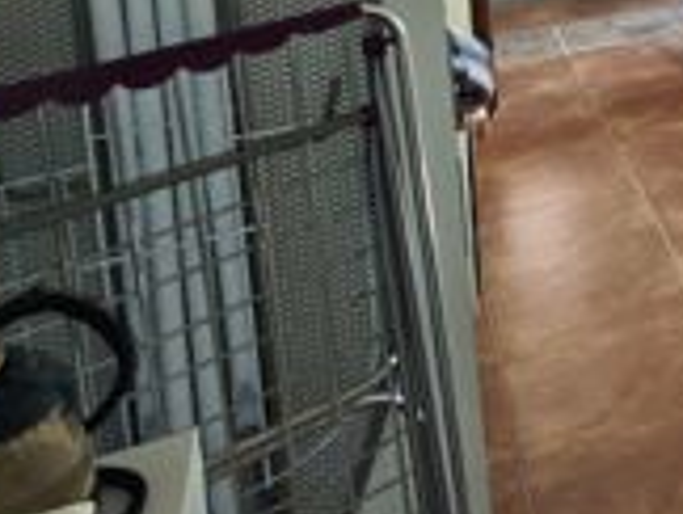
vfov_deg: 21.1
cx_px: 1288
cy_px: -211
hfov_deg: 20.2
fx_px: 1205
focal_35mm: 61
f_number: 2.2
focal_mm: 2.16
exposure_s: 1/33.3
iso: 250
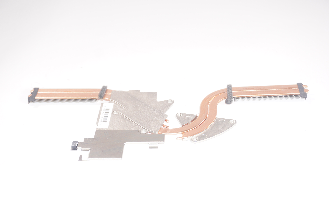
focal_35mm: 46
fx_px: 425
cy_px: 110
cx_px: 164
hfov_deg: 42.4
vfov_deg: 28.9
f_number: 5.6
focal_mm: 31
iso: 100
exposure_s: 1/40
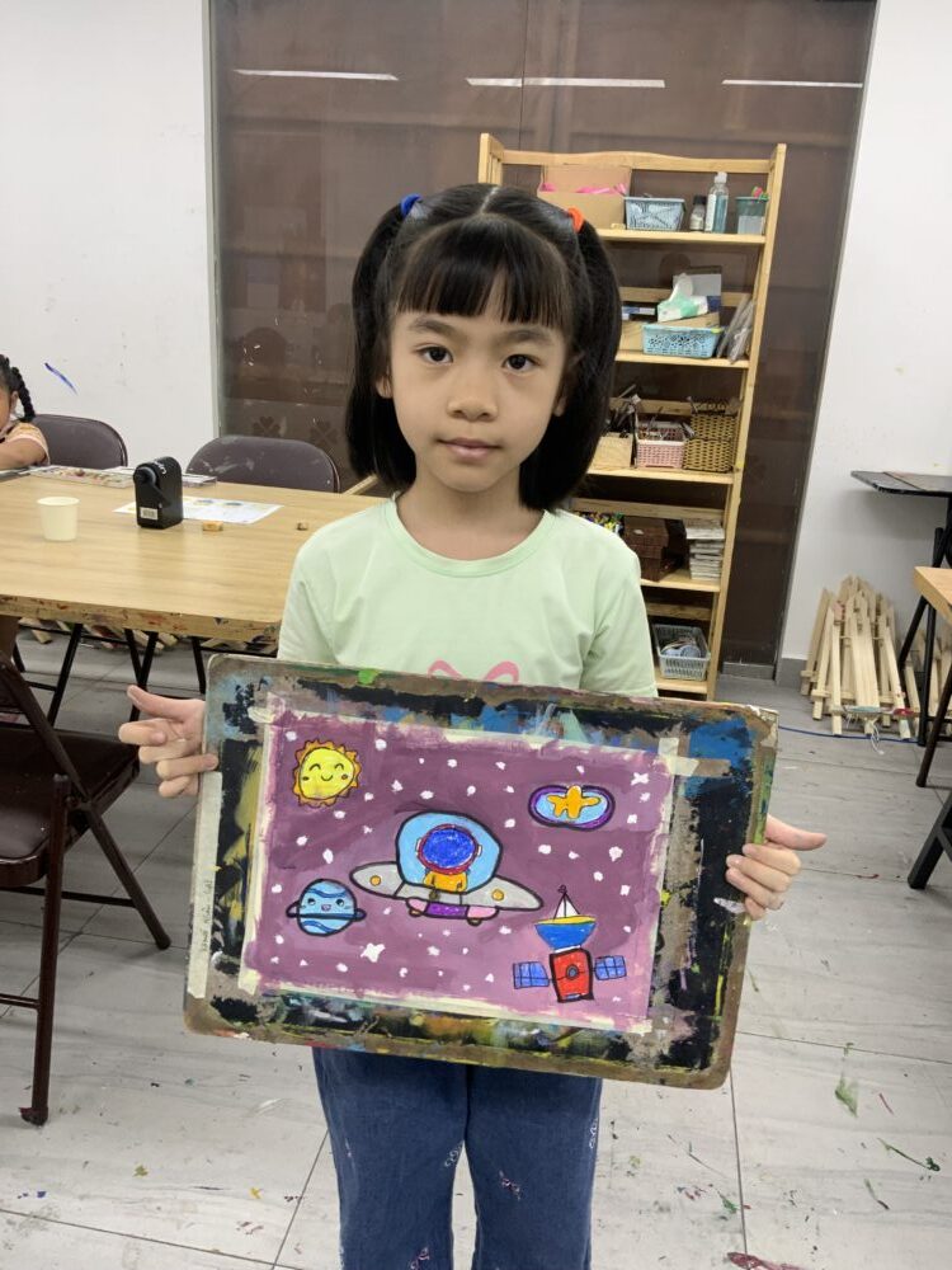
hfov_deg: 48.2
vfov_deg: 61.7
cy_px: 635
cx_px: 476
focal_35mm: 29
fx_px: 1063
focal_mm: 3
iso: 50
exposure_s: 1/100
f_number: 1.8
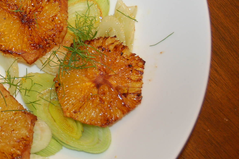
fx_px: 745
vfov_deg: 12.1
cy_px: 39
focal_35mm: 112
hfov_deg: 17.5
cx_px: -31
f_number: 4
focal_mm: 29
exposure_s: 1/60
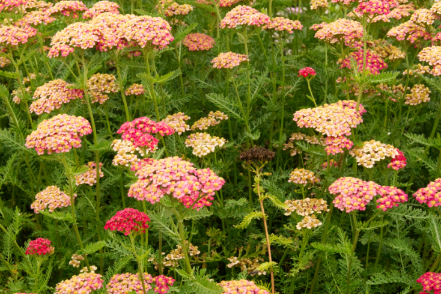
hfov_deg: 23.5
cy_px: 176
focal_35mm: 86
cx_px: 131
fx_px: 1051
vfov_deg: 15.9
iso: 1600
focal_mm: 35
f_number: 10
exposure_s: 1/400
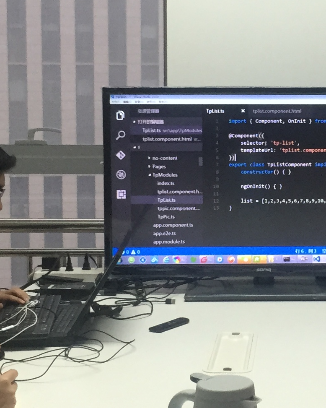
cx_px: 321
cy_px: 157
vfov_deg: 20.1
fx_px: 1146
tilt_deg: -5.8
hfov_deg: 15.9
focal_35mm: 95
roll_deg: -0.9
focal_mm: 4.15
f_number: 2.2
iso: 64
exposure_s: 1/33
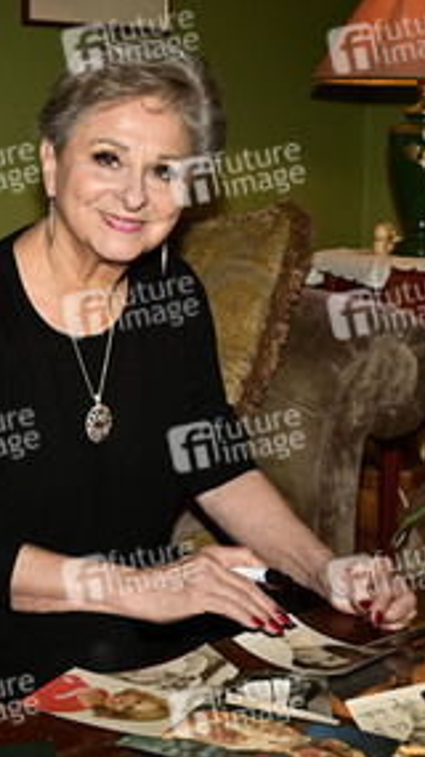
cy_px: 375
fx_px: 980
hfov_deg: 24.4
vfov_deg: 42.2
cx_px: 166
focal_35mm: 49
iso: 1000
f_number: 5.6
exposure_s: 1/200
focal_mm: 29.5
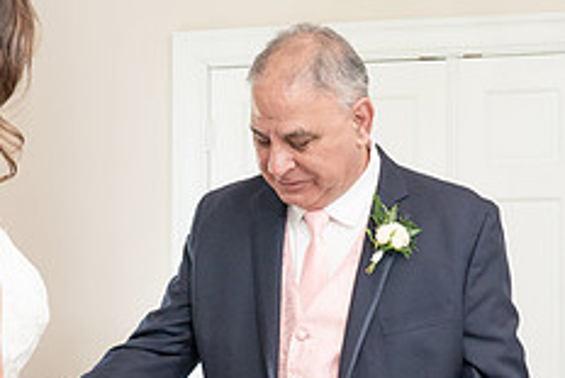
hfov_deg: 21.3
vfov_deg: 14.4
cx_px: 166
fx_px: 1492
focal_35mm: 95
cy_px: 266
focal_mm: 35
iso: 2000
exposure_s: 1/200
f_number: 5.6
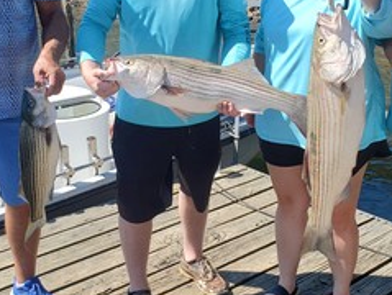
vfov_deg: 27.3
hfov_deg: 36.1
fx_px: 601
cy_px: 84
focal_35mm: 53
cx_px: 198
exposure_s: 1/924
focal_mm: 4.3
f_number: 2.4
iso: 50
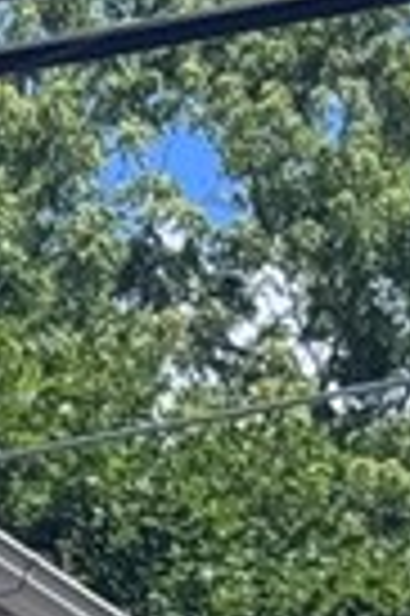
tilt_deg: +9.3
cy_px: 1605
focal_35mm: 374
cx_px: -1401
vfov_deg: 5.3
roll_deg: +0.4
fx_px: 6405
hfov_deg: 3.4
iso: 64
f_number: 1.78
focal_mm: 6.76
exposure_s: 1/3610
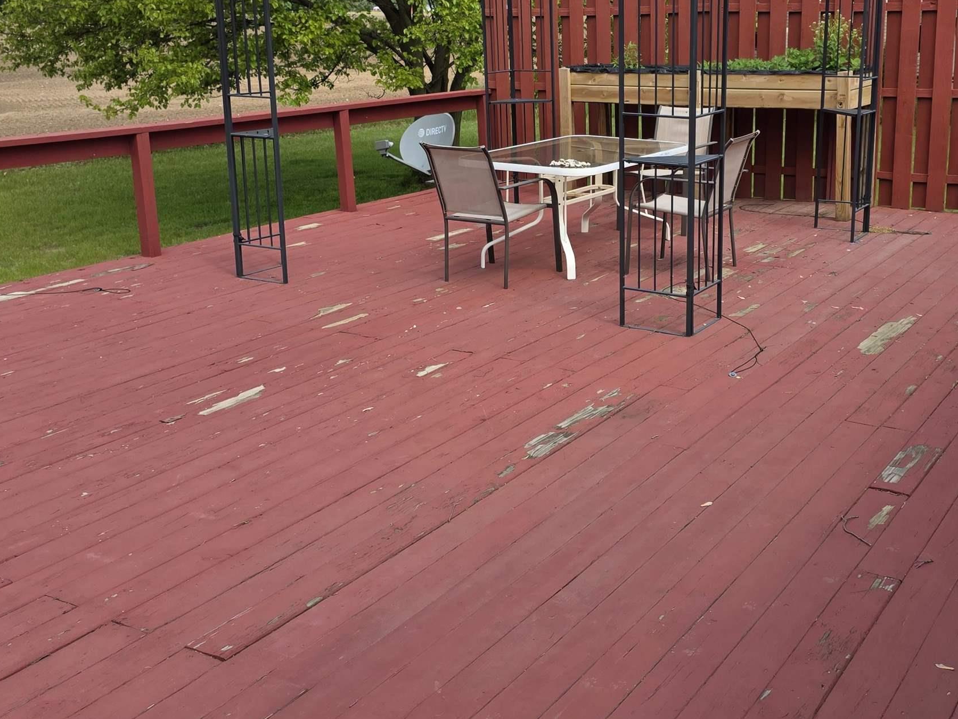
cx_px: 623
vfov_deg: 34.2
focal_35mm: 42
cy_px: 278
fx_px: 1163
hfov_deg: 44.3
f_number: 1.7
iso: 80
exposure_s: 1/4889
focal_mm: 6.3
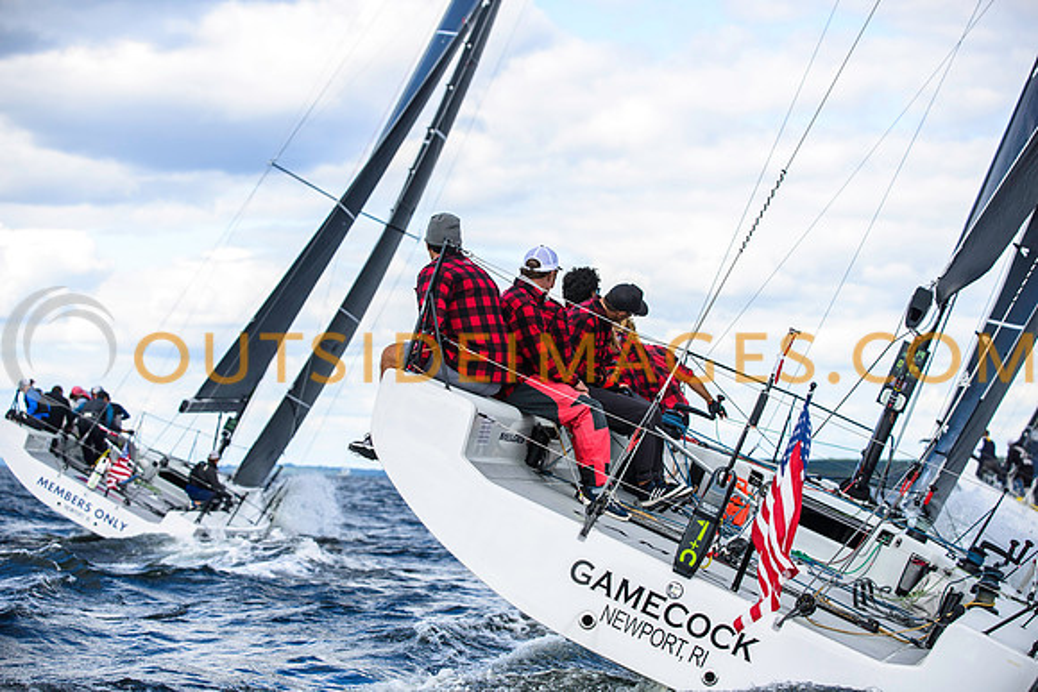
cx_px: 519
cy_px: 346
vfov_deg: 14.6
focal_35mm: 94
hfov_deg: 21.7
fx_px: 2711
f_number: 4
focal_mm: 92
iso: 400
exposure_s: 1/2500
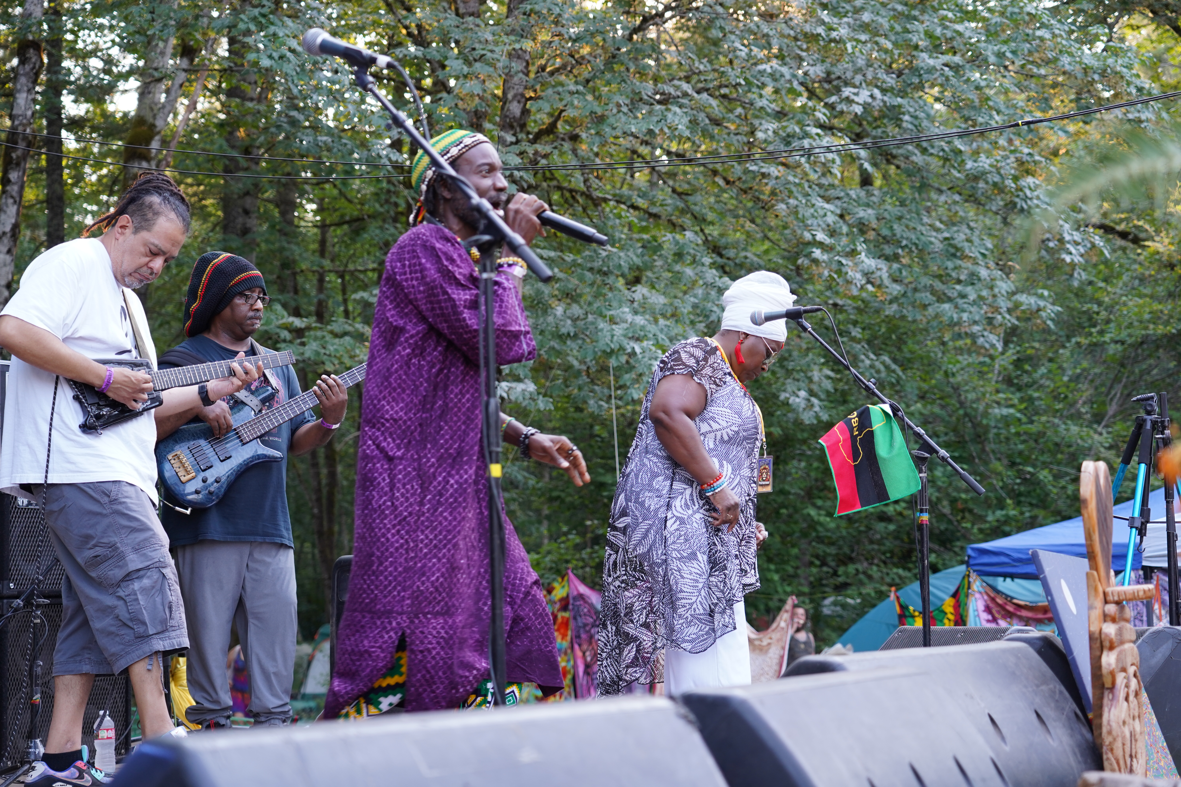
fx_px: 1935
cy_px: 394
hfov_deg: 33.9
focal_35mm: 59
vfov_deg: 23.0
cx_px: 590
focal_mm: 59
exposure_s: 1/160
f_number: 4
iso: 500
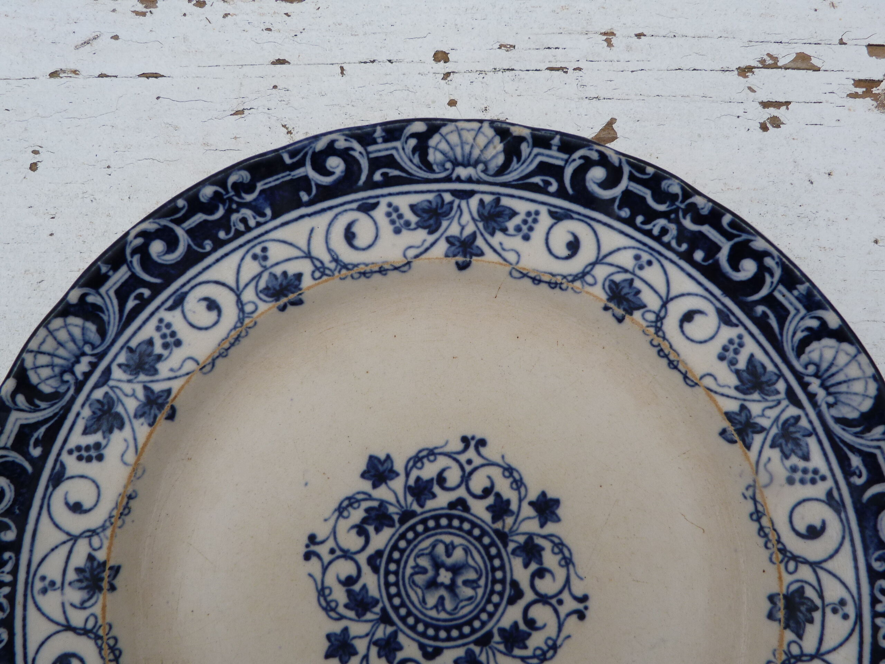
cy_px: 332
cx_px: 442
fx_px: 639
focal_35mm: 25
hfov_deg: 69.4
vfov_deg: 54.9
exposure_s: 1/125
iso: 80
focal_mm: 4.5
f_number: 4
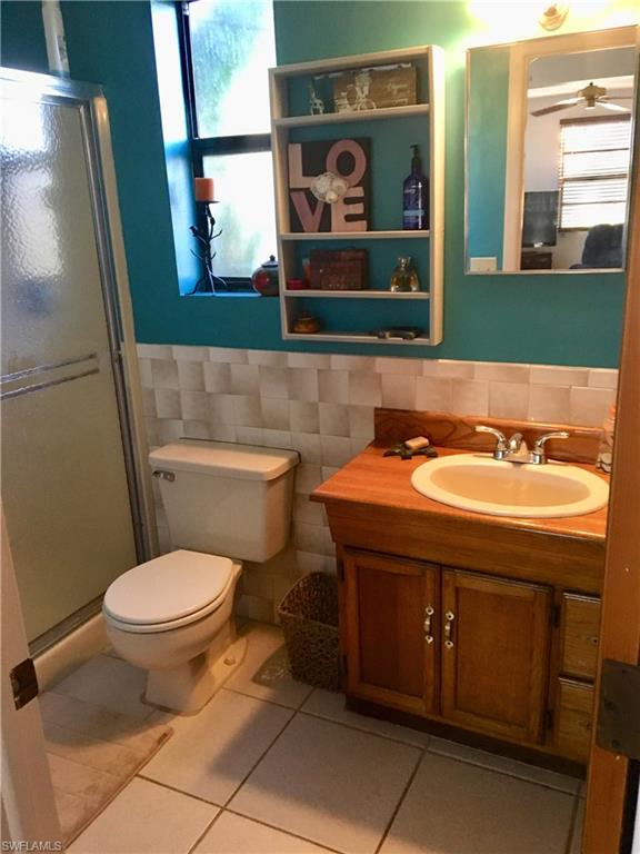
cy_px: 427
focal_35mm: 29
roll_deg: +3.3
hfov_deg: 48.2
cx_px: 320
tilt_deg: -17.3
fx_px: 715
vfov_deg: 61.7
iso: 160
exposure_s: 1/30
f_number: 2.2
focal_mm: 4.15
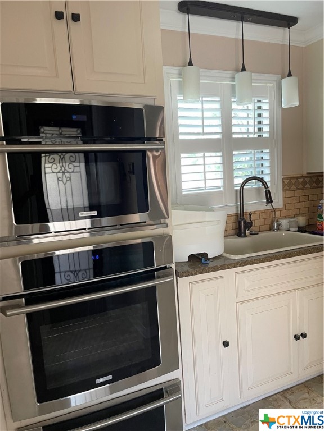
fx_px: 324
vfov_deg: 67.3
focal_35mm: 26
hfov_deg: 53.1
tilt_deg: -8.2
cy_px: 216
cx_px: 162
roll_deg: +3.8
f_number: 1.6
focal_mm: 4.2
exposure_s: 1/66
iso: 125
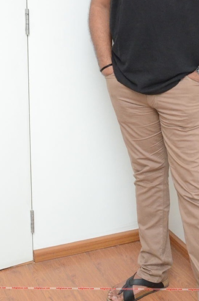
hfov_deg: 18.5
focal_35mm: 73
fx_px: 608
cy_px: 85
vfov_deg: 27.5
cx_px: 152
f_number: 7.1
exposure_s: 1/125
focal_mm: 25
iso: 4000
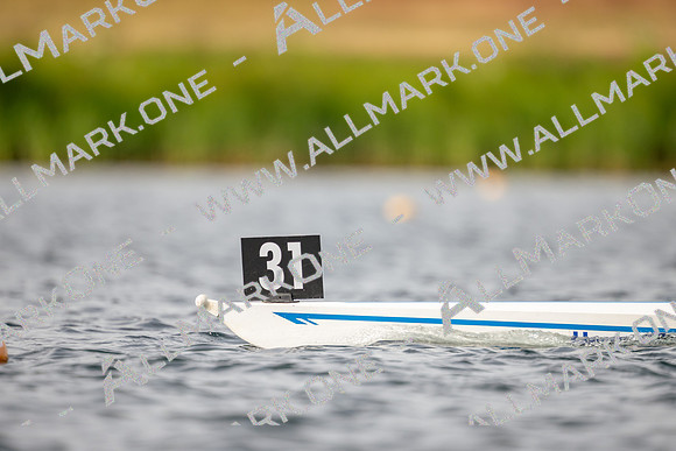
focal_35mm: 900
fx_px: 16903
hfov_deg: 2.3
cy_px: 226
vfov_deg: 1.5
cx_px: 338
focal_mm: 600
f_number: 4
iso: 200
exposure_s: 1/1600
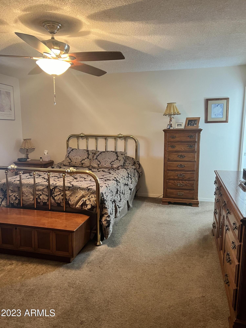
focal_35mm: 26
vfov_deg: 67.3
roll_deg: +0.1
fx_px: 246
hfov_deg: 53.1
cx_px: 123
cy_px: 164
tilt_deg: -8.4
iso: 320
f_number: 1.5
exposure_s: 1/60
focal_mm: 5.7
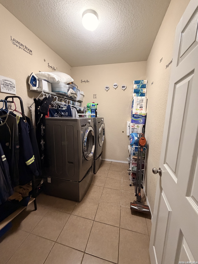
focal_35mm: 14
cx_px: 99
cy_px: 132
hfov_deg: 85.7
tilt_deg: -9.4
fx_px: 107
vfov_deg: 102.1
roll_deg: -1.7
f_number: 2.2
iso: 640
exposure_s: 1/60
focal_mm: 2.22
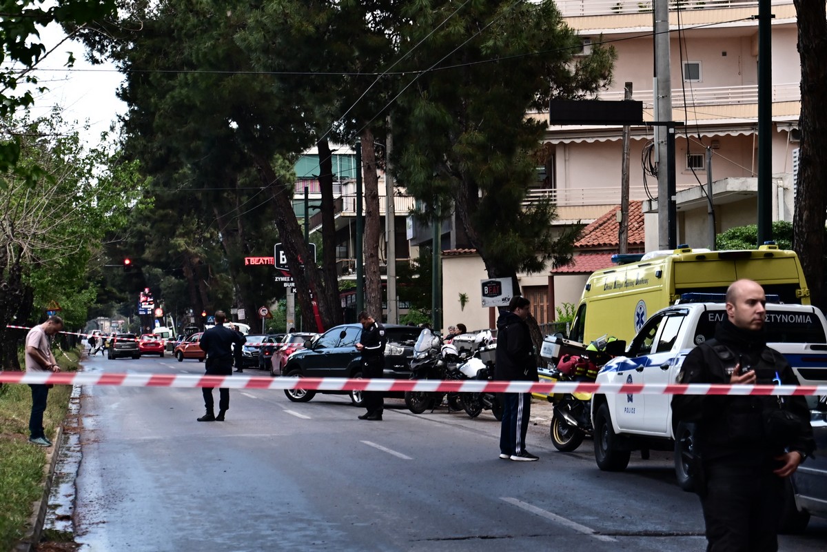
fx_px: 1952
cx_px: 414
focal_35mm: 85
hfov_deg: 23.9
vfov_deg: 16.1
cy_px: 276
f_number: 4
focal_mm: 57
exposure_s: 1/1000
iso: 800
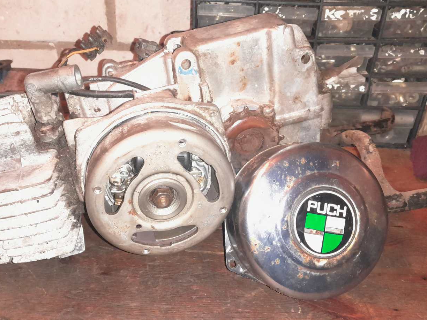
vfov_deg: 41.8
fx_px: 419
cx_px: 169
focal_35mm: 34
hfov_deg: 53.5
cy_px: 159
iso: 400
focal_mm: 4
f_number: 1.8
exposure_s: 1/50
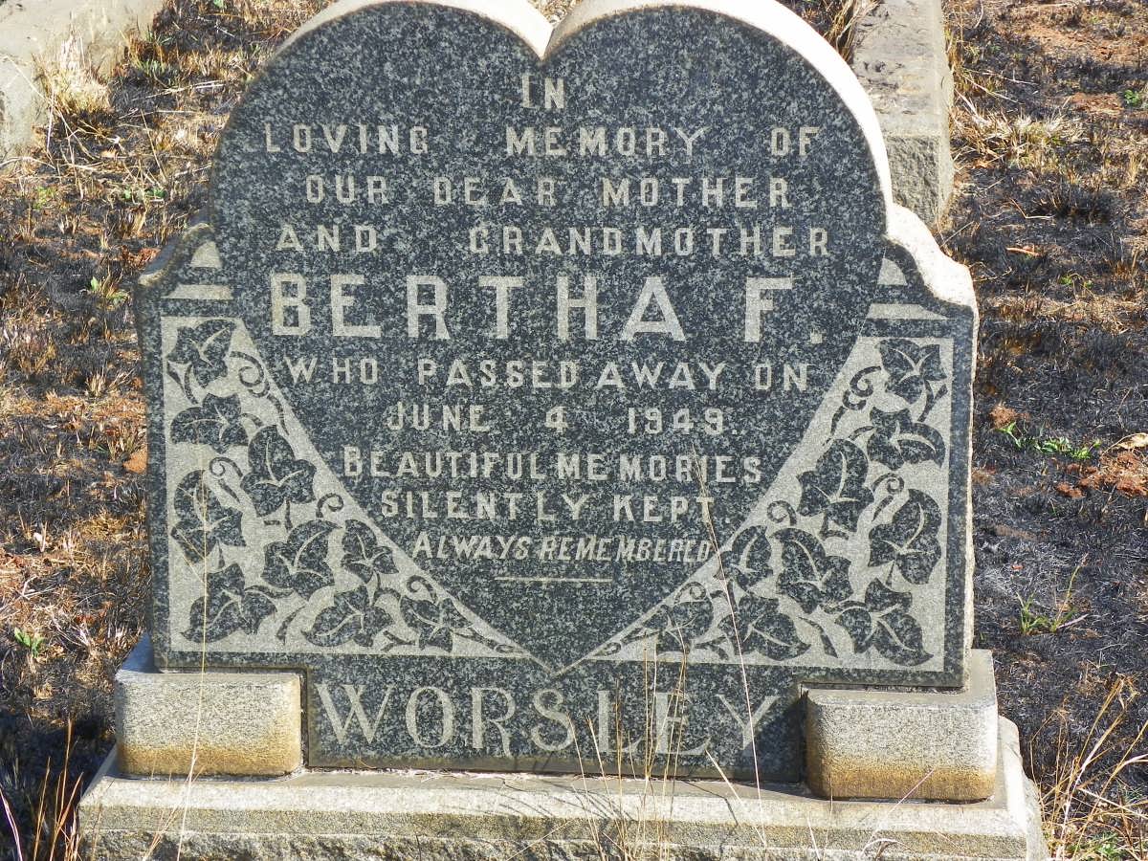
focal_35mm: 95
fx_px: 3151
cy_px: 430
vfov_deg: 15.6
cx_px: 574
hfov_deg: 20.7
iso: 64
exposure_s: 1/160
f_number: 4
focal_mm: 16.9
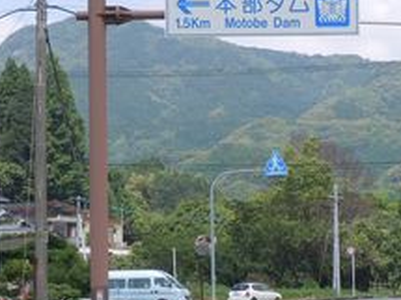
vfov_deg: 9.1
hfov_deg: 12.2
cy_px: 188
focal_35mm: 162
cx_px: 224
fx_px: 1876
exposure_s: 1/320
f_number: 5.3
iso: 100
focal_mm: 15.6
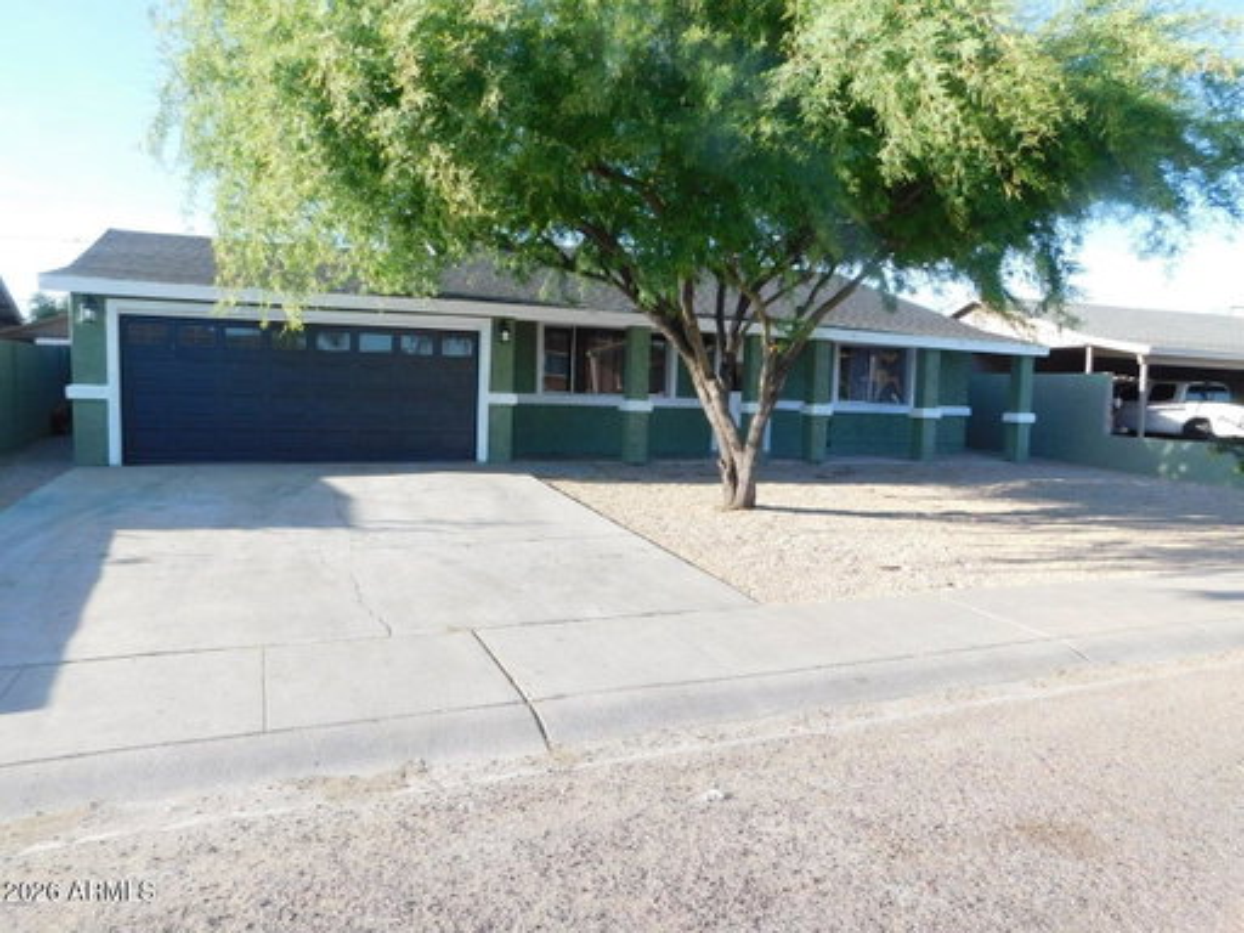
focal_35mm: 24
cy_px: 466
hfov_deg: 71.6
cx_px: 622
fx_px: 862
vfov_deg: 56.8
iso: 125
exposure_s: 1/500
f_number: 3
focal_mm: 4.1
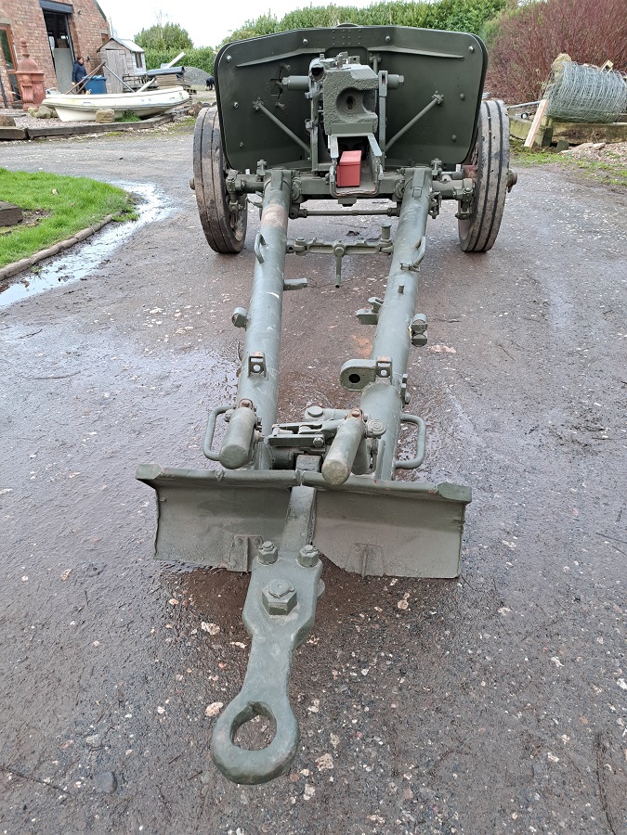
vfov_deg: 71.6
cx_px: 314
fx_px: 580
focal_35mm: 24
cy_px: 418
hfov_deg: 56.8
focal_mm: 5.23
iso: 160
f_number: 1.8
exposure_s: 1/50
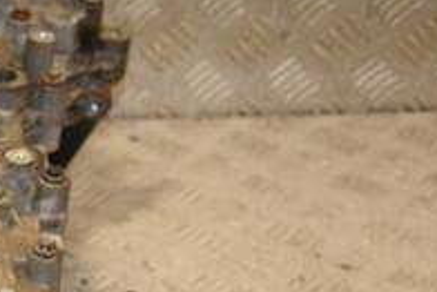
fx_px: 1895
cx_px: -185
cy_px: 350
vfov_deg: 8.7
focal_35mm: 156
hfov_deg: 12.6
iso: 800
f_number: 5
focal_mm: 34
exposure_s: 1/200
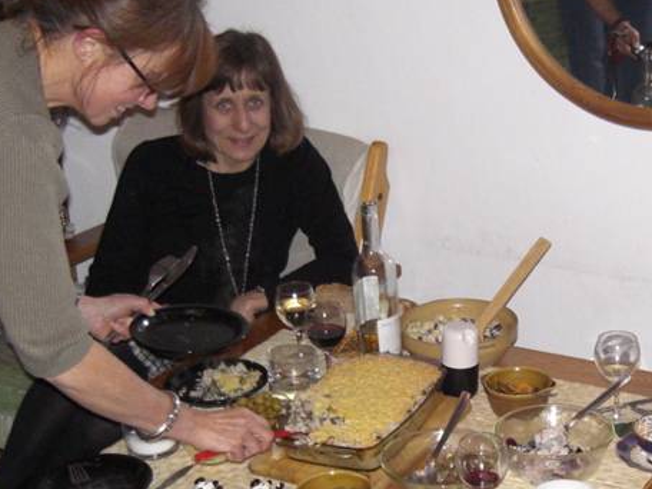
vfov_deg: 19.8
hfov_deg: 26.1
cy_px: 349
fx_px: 1394
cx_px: 465
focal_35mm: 74
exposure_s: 1/60
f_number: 3.1
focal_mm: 6.3
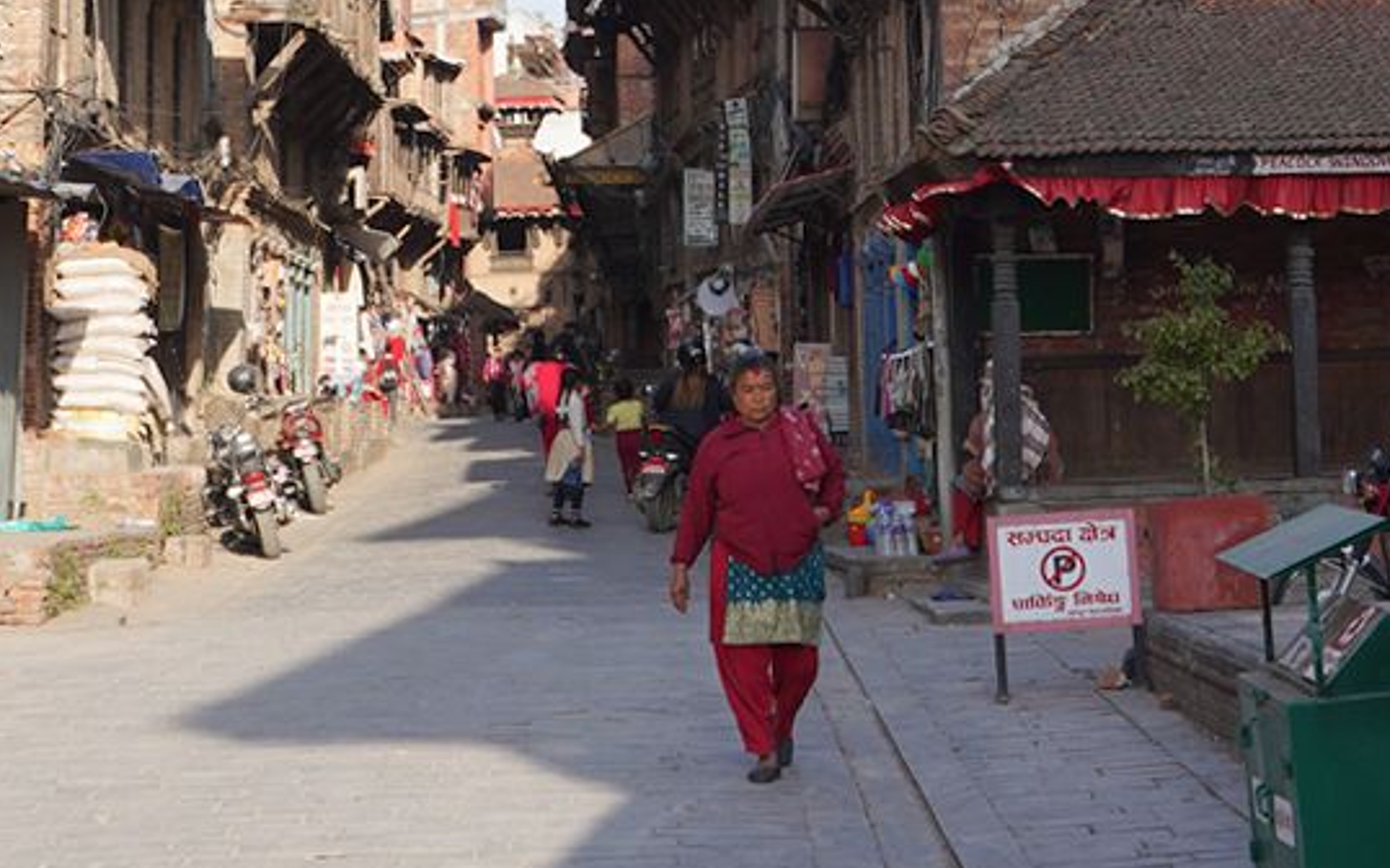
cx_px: 904
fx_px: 3447
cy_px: -36
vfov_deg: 14.1
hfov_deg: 22.7
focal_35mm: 91
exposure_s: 1/100
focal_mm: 24
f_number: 9
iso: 100
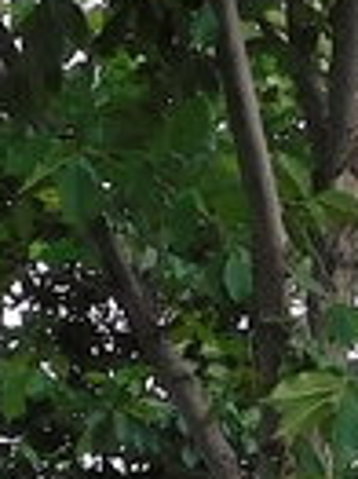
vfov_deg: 8.3
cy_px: 918
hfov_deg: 6.2
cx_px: -522
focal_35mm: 229
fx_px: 3163
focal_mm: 4.5
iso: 125
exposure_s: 1/1000
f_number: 3.4
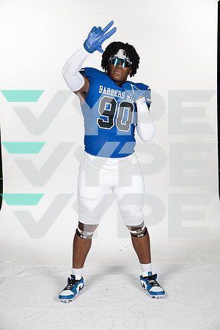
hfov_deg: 23.4
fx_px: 532
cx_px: 110
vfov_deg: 34.5
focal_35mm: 58
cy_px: 165
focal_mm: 58
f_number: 7.1
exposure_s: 1/400
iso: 250
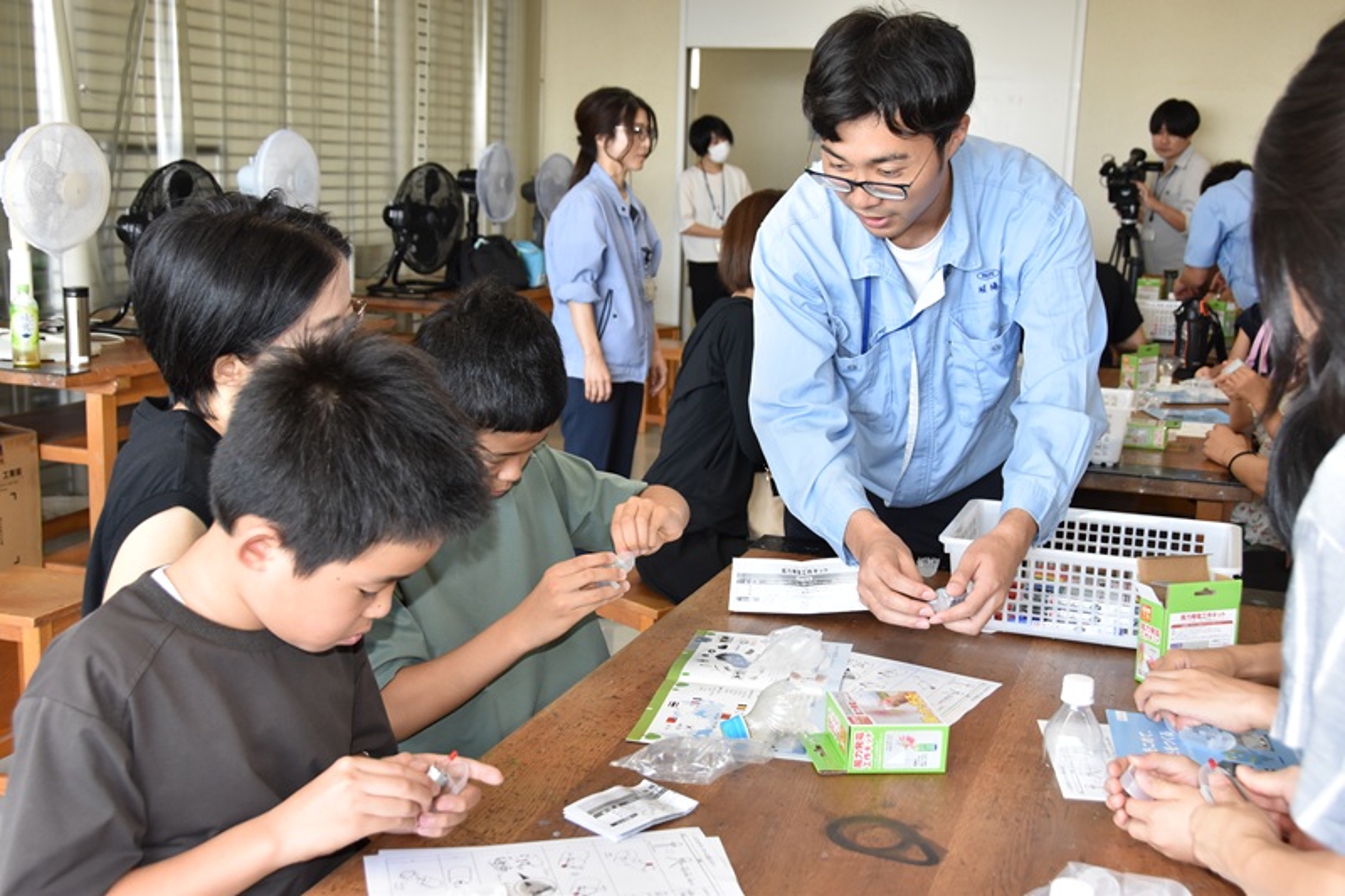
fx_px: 1457
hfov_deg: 49.6
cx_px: 672
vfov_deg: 34.2
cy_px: 448
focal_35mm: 39
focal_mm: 26
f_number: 5.6
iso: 800
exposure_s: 1/125
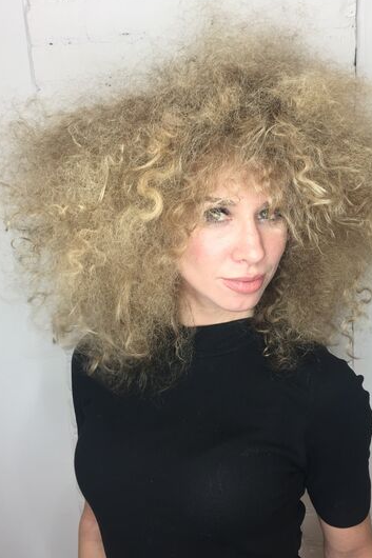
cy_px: 251
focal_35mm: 36
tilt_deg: -10.4
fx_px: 558
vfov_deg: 53.1
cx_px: 227
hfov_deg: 36.7
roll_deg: +0.6
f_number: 2.2
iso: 40
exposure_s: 1/60
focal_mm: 4.15
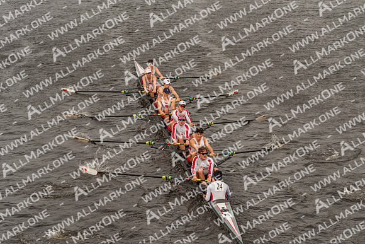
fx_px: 1075
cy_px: 122
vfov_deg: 12.9
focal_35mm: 106
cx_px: 182
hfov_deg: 19.3
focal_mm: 106
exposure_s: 1/2500
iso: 400
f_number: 5
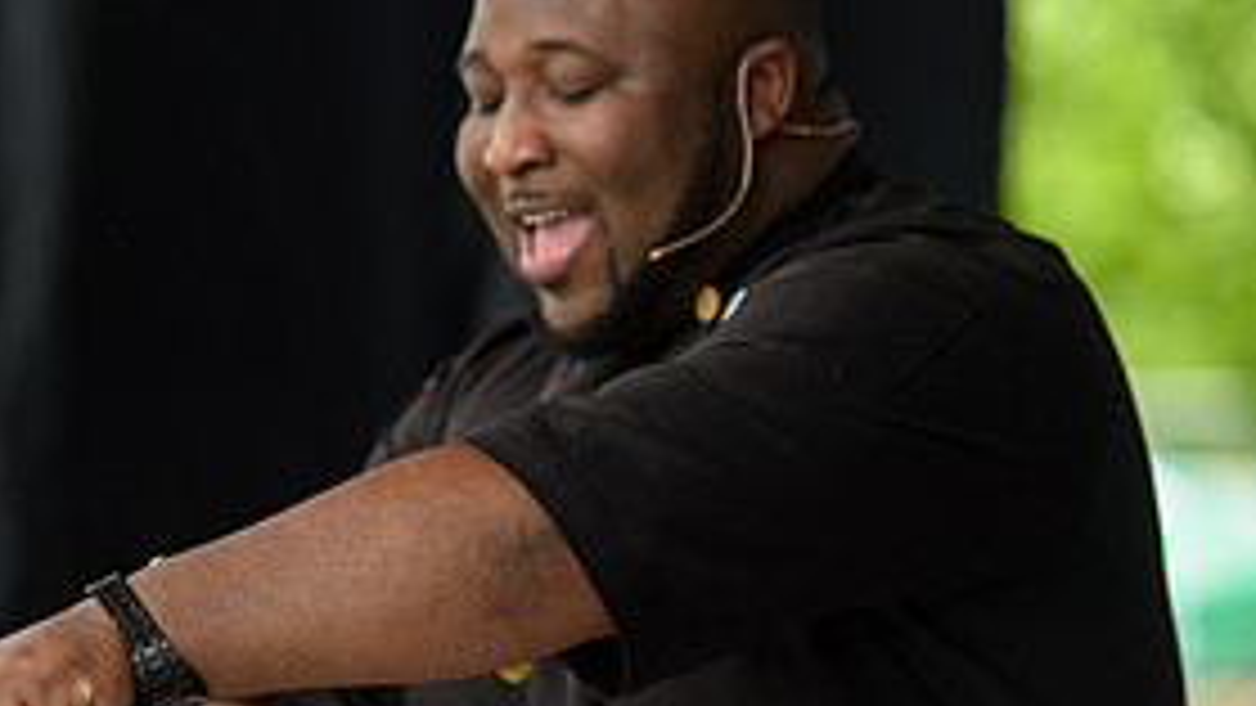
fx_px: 10159
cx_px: 216
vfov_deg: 4.0
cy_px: 470
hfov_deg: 7.1
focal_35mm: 305
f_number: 3.2
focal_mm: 140
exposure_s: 1/1250
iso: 250
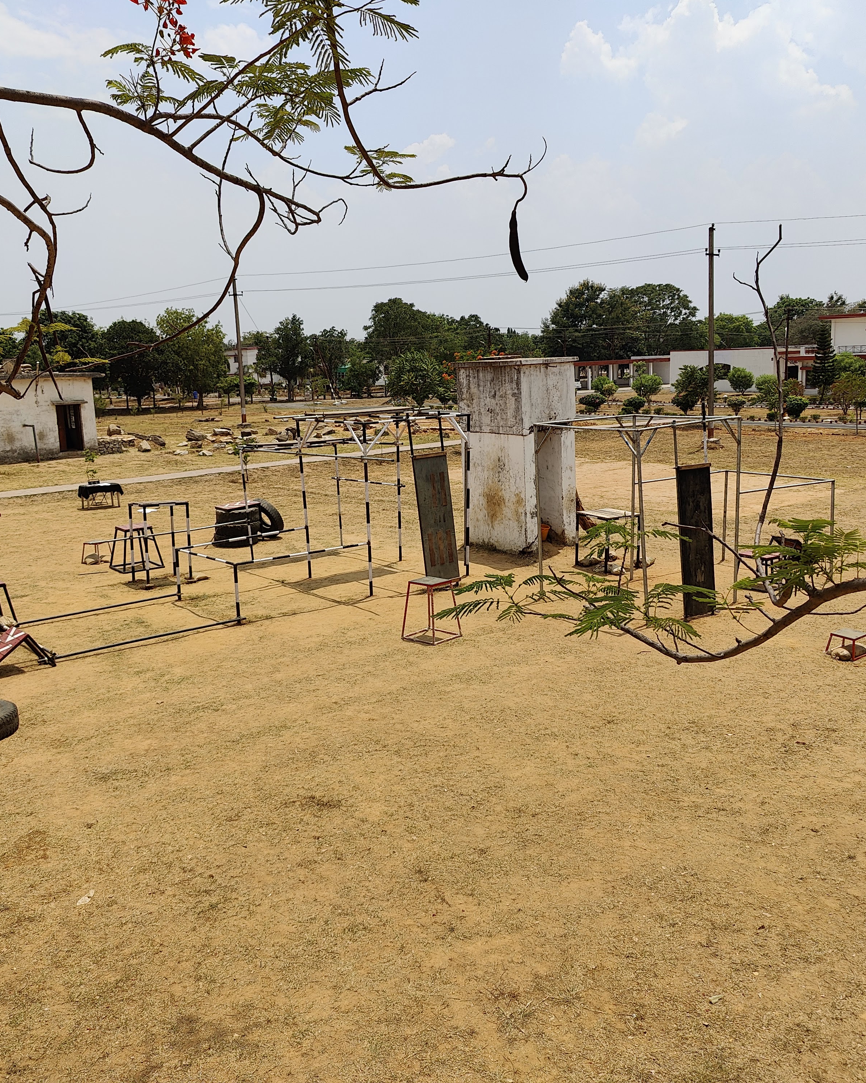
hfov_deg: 48.5
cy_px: 540
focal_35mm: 30
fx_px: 961
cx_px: 437
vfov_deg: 58.8
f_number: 1.8
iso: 102
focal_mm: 6.06
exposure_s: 1/3031
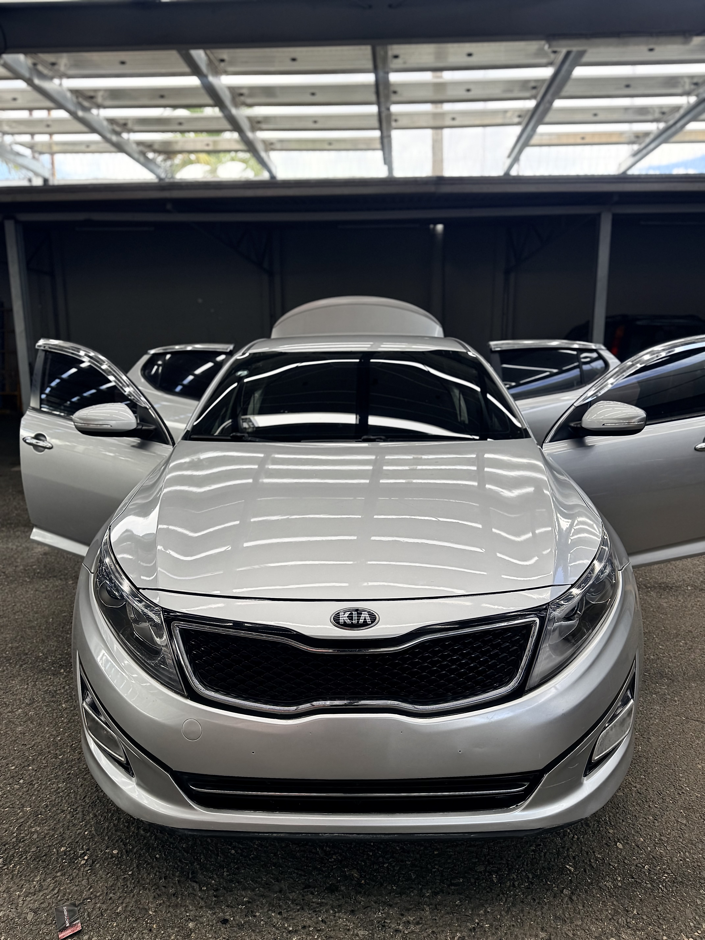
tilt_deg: -10.2
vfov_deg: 71.6
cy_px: 470
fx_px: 652
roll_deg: -0.1
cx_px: 352
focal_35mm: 24
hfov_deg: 56.8
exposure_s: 1/342
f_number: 1.78
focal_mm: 6.76
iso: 80
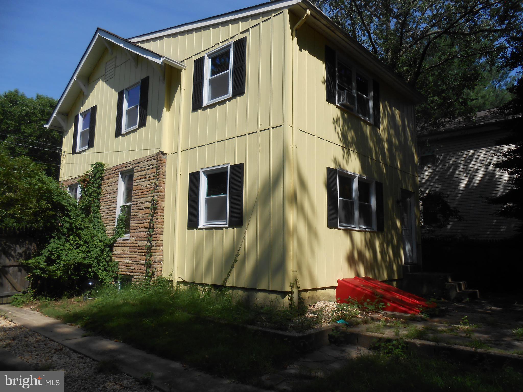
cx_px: 262
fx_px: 393
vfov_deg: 53.1
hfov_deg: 67.3
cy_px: 196
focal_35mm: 26
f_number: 3.5
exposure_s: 1/1250
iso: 80
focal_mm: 4.6
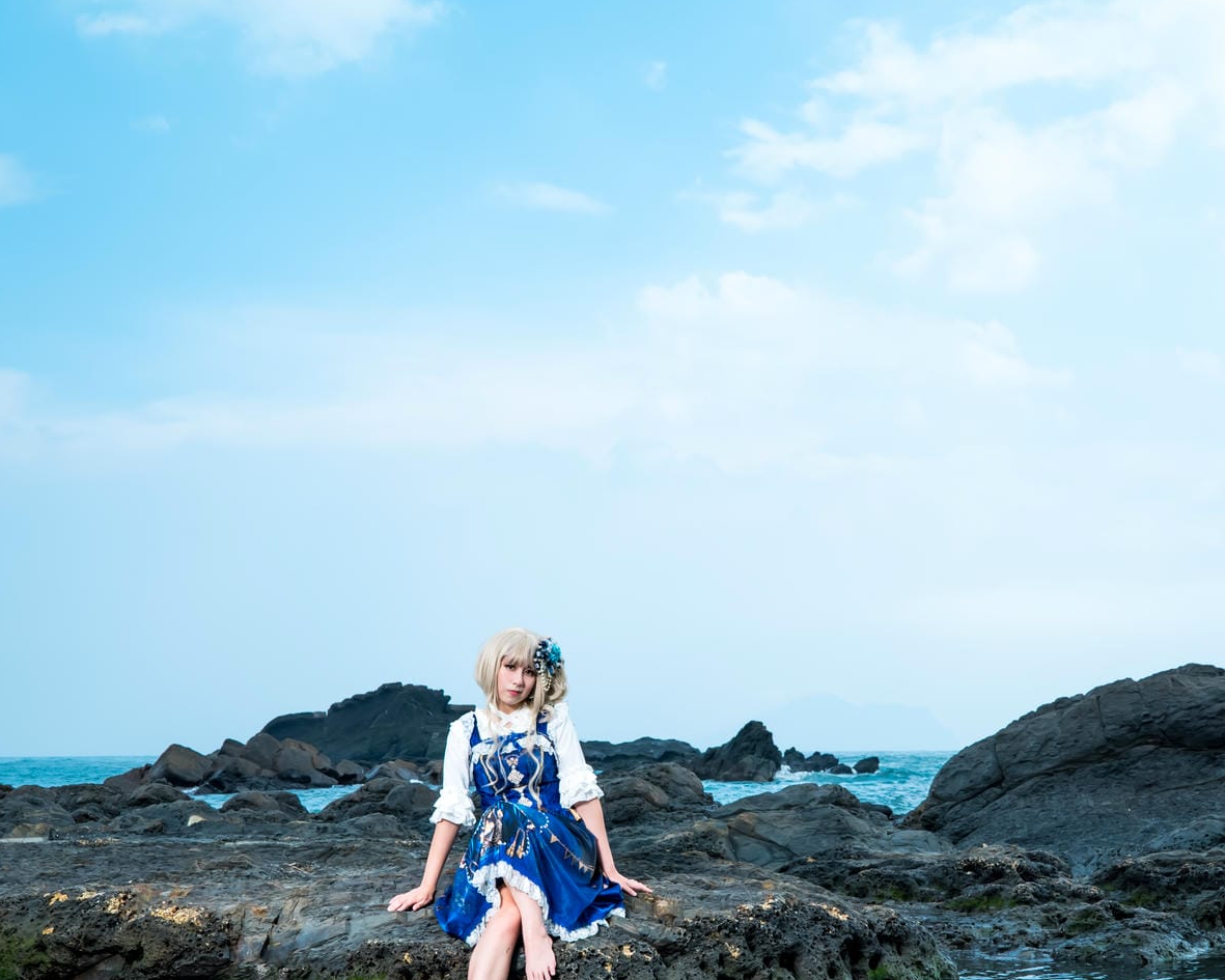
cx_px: 619
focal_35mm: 50
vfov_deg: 29.5
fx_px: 1813
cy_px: 788
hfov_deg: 37.3
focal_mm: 35
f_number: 9
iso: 100
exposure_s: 1/125
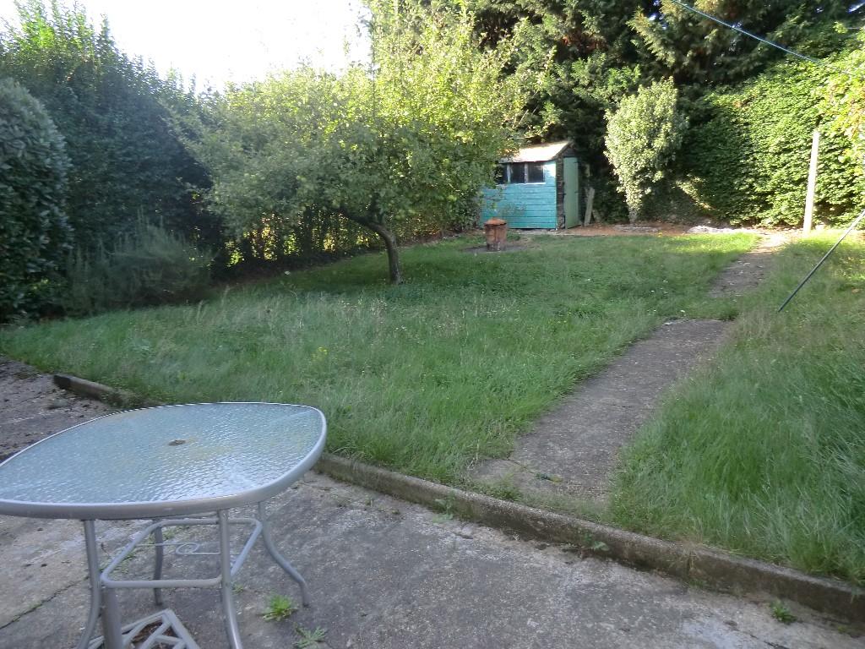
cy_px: 324
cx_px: 432
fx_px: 600
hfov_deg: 71.6
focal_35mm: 24
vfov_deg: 56.8
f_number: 3.2
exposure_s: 1/60
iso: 100
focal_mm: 4.3
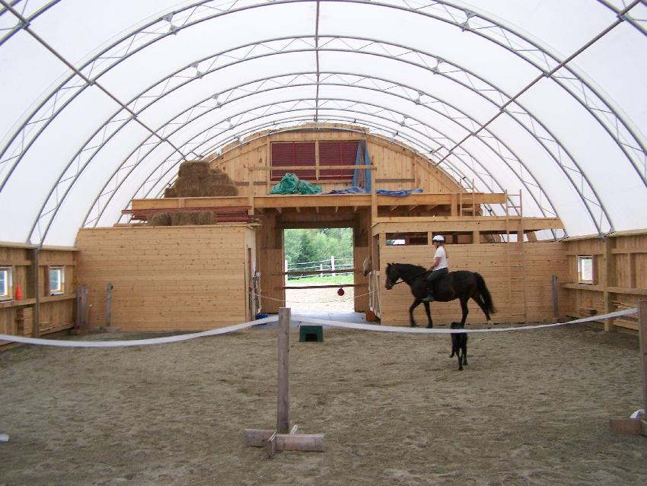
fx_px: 711
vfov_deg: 37.8
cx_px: 324
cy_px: 243
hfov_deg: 48.9
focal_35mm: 38
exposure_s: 1/60
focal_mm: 6.3
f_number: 2.8
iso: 160
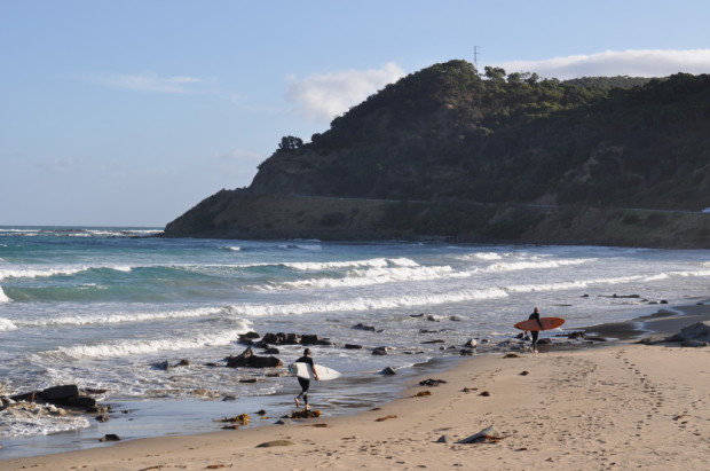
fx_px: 1476
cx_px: 355
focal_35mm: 75
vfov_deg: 18.1
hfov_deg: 27.0
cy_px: 236
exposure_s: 1/320
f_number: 9
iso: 200
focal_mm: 50
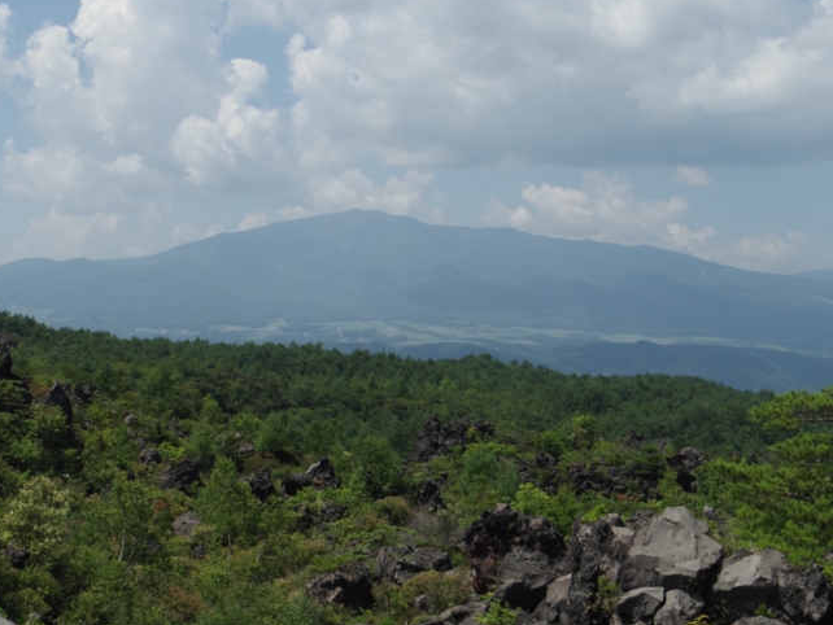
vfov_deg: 22.2
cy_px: 249
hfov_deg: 29.4
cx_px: 366
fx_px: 1589
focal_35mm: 66
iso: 100
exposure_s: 1/1250
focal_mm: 9.5
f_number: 4.5
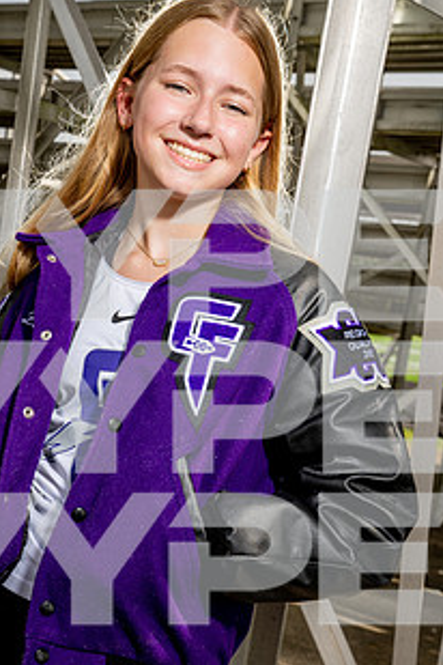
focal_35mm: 67
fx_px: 1237
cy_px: 409
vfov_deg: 30.0
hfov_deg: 20.2
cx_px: 148
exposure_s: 1/250
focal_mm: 46
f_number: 8
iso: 100
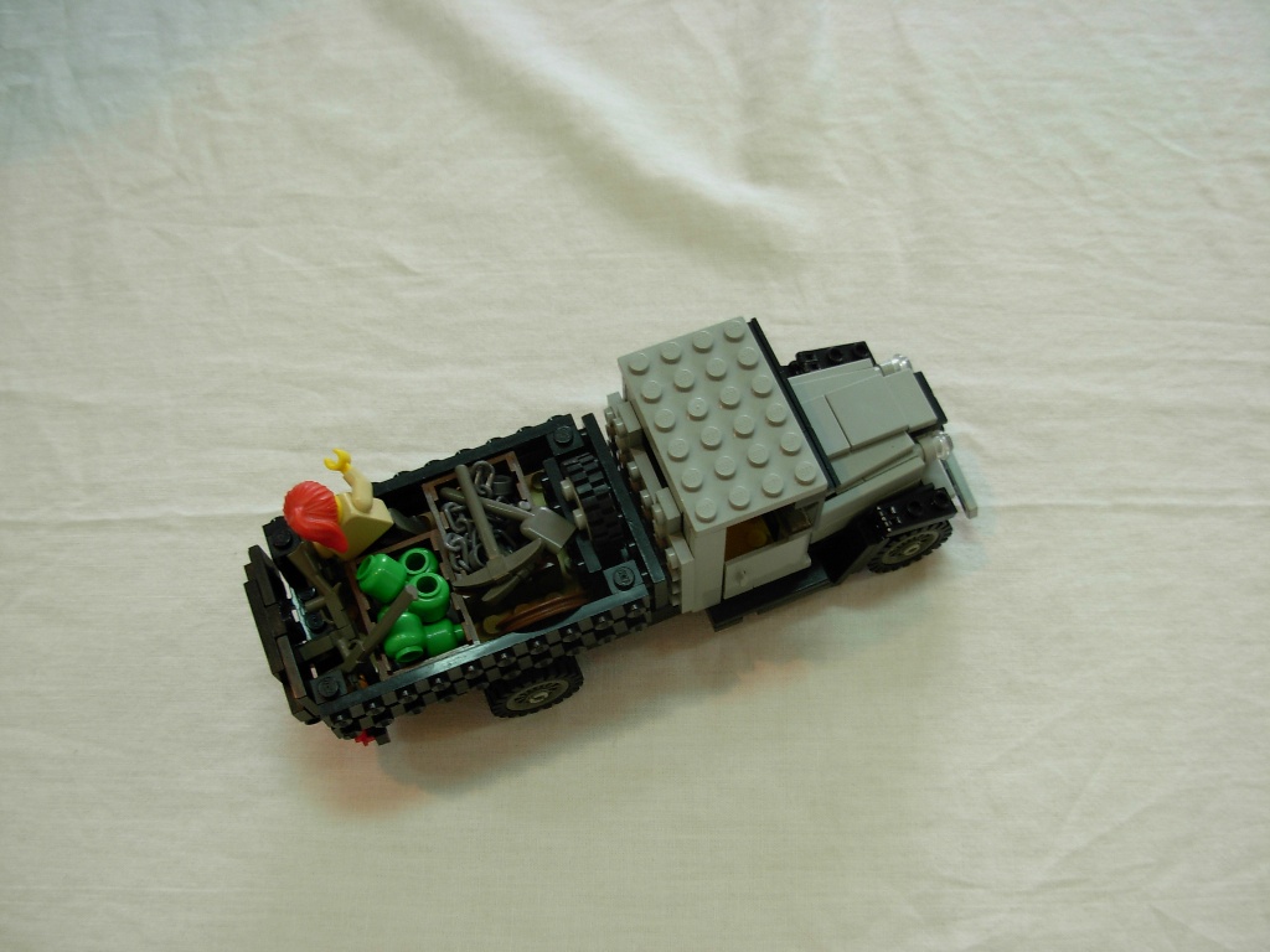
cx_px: 635
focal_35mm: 38
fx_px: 1394
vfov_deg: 37.7
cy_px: 476
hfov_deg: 49.0
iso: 79
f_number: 2.9
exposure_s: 1/10.3
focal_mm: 6.3
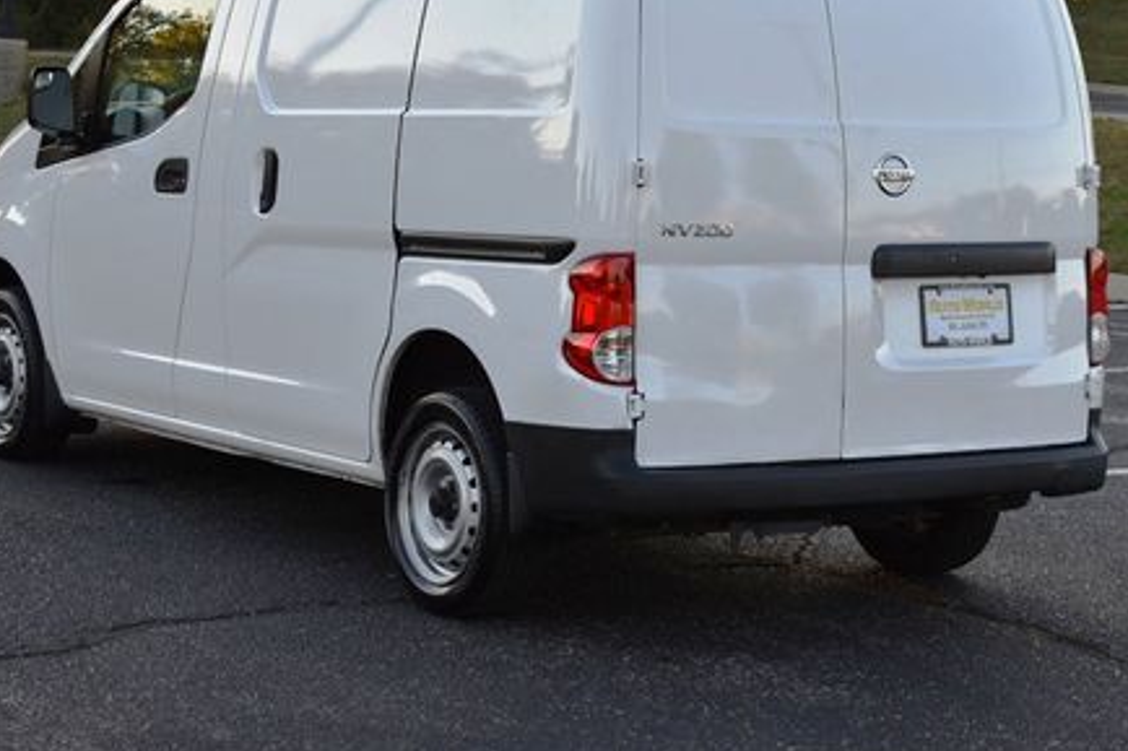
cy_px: 214
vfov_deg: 14.7
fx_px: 2913
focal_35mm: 93
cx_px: 652
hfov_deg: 21.9
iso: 220
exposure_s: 1/250
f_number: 5.6
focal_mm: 42
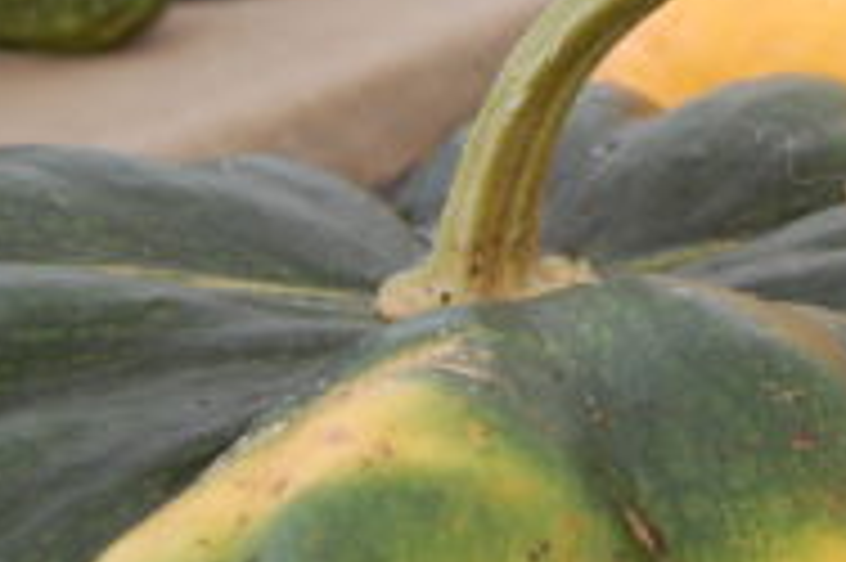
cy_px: -121
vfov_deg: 14.4
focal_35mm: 92
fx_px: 2160
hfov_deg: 20.2
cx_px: 1116
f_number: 4.5
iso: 400
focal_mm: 18
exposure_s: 1/30
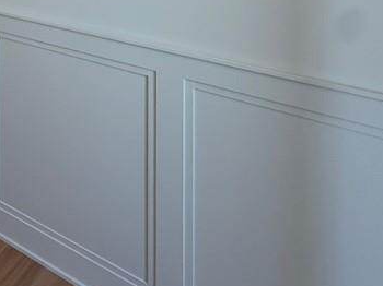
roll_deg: -0.4
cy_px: -117
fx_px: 453
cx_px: -108
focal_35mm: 41
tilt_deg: +0.4
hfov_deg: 33.9
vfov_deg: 27.2
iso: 125
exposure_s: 1/120
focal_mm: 2.22
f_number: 2.2
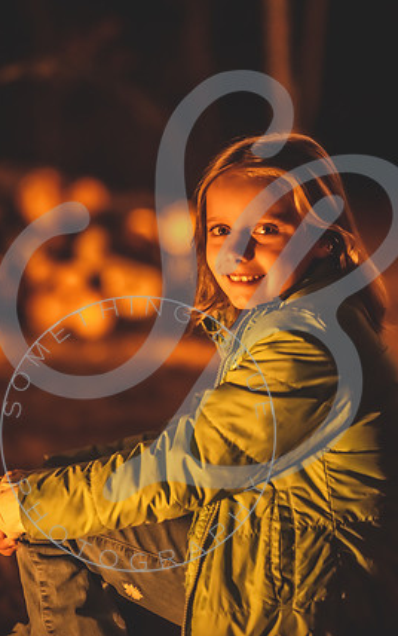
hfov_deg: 14.4
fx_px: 1577
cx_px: 205
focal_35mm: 91
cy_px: 321
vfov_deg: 22.8
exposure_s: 1/160
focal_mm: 85
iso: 4000
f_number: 1.8
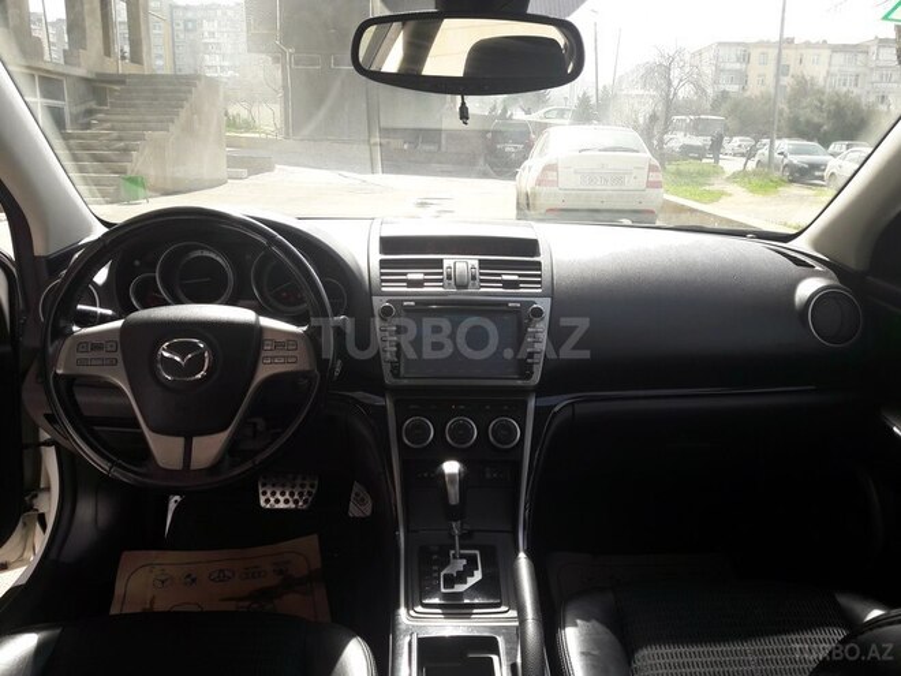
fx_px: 729
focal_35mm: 28
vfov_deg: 49.7
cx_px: 450
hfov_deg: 63.4
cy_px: 338
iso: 40
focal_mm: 3.7
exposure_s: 1/436
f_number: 1.9
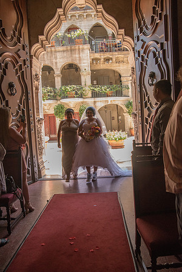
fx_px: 212
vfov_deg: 65.5
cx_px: 91
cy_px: 136
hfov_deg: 46.4
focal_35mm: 28
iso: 2000
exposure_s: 1/250
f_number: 9
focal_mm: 28
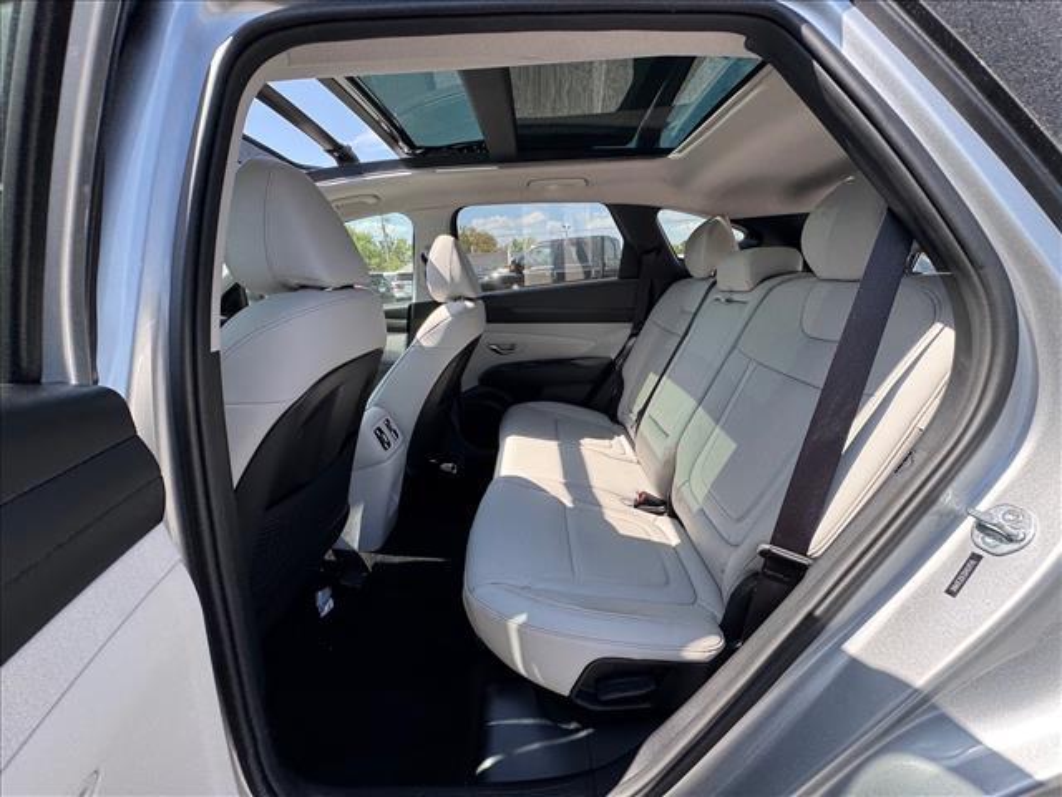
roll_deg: +5.7
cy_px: 398
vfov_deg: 85.7
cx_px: 531
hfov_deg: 102.1
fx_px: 430
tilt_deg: -6.8
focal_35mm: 14
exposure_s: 1/328
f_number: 2.2
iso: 40
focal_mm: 2.22
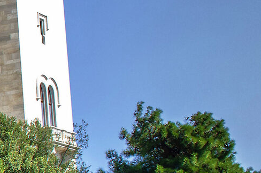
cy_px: 94
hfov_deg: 10.3
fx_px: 1280
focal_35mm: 177
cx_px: -340
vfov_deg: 7.7
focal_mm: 24
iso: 100
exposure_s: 1/80
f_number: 9
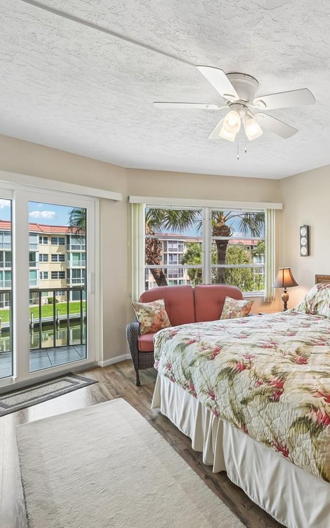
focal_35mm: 22
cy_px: 261
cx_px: 273
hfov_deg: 50.9
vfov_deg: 79.7
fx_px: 317
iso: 400
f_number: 8
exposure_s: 1/160
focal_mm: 14
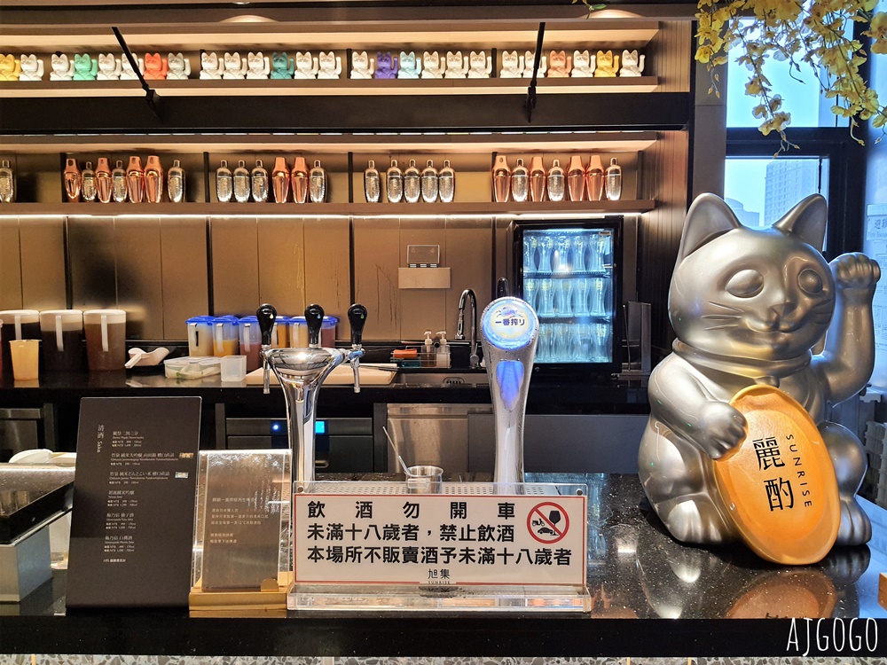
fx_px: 666
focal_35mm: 26
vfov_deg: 53.1
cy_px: 332
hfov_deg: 67.3
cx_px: 444
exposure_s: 1/60
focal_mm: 4.32
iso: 200
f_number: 1.7
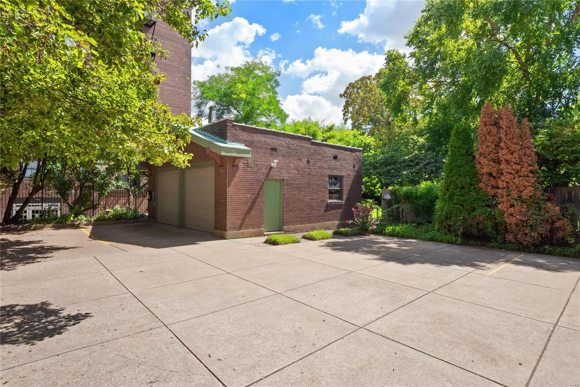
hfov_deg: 90.0
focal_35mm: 18
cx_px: 290
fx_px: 290
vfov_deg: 67.4
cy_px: 194
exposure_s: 1/640
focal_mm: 9
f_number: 10
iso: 640
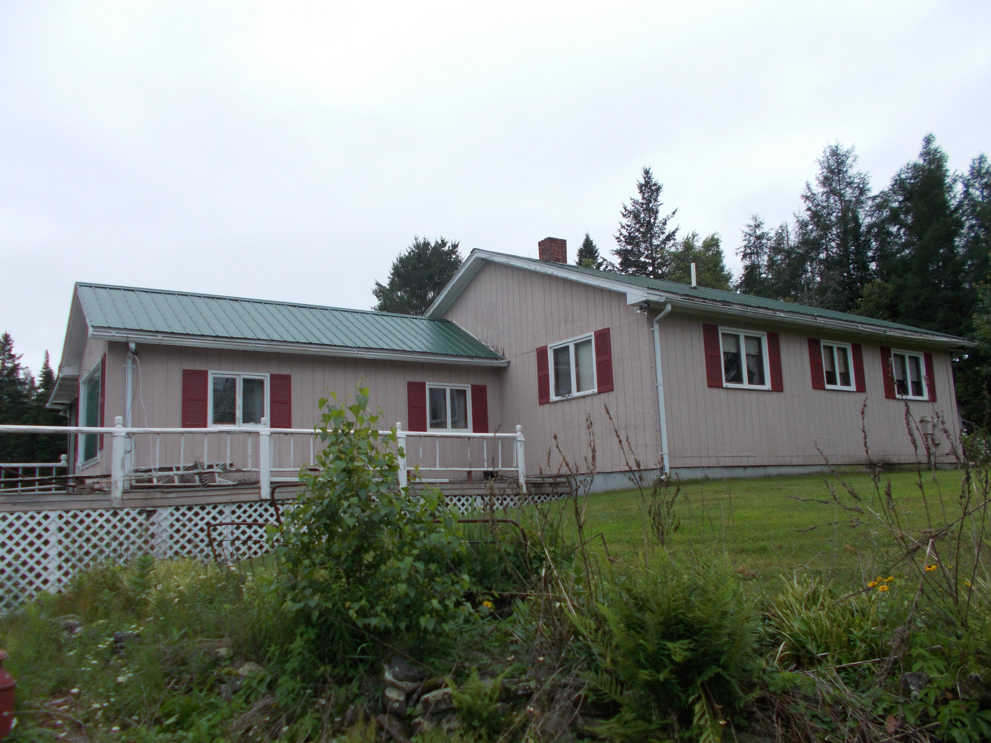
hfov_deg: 65.3
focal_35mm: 27
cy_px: 374
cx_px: 501
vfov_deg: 51.4
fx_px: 773
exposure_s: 1/320
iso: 80
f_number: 3.2
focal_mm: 4.6
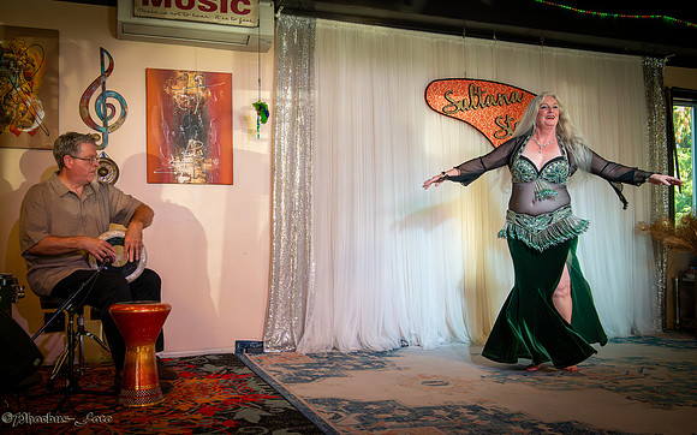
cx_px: 333
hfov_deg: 55.6
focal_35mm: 35
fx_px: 661
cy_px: 233
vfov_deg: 36.4
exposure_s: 1/500
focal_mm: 32
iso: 12800
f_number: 5.6
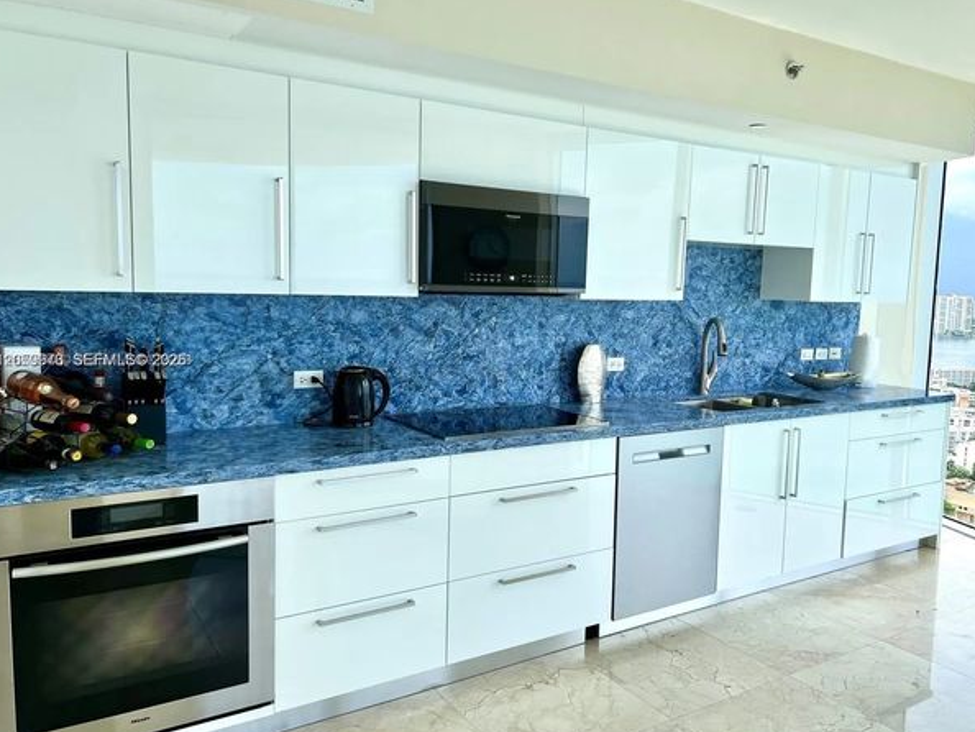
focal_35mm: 28
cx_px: 507
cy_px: 361
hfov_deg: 63.4
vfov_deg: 49.8
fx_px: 789
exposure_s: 1/769
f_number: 1.5
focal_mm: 5.7
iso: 50
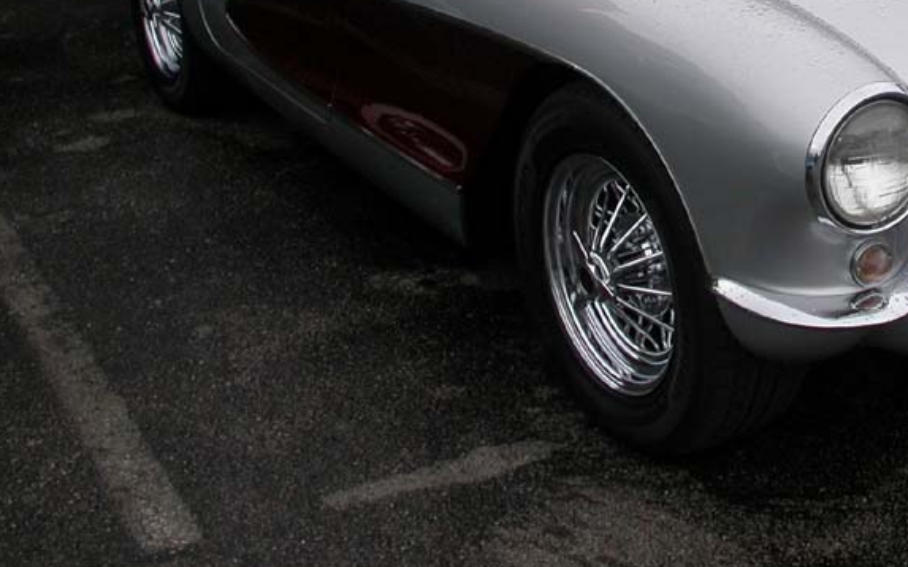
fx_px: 1782
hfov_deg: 27.6
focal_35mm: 72
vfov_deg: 17.7
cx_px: 805
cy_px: 5
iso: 100
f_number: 6
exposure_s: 1/226
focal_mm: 7.85
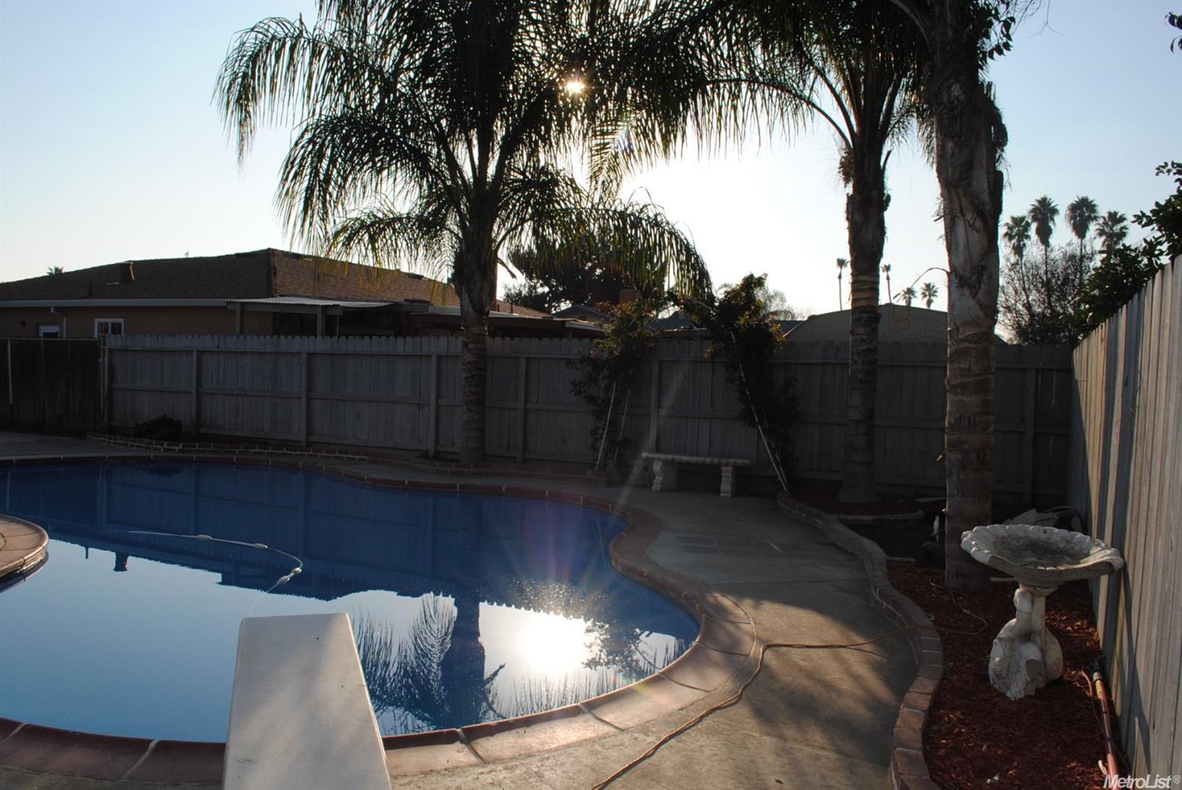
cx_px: 591
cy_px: 395
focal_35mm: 27
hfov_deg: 67.3
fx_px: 887
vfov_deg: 48.0
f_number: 11
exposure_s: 1/200
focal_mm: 18
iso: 100
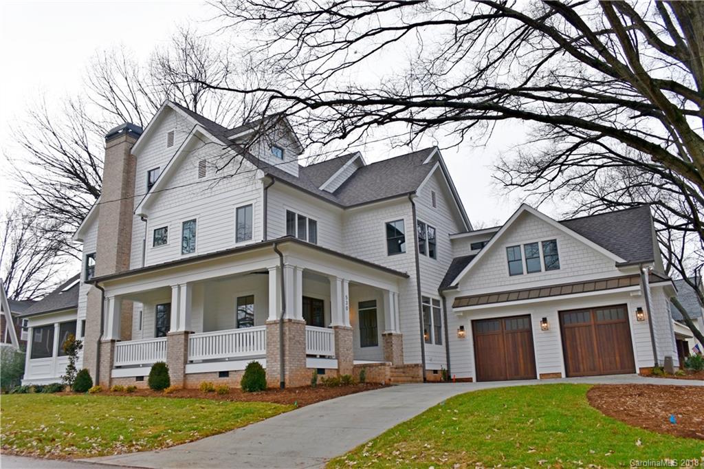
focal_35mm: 30
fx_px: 586
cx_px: 352
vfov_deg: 43.6
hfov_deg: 61.9
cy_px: 234
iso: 100
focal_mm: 20
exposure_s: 1/250
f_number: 7.1
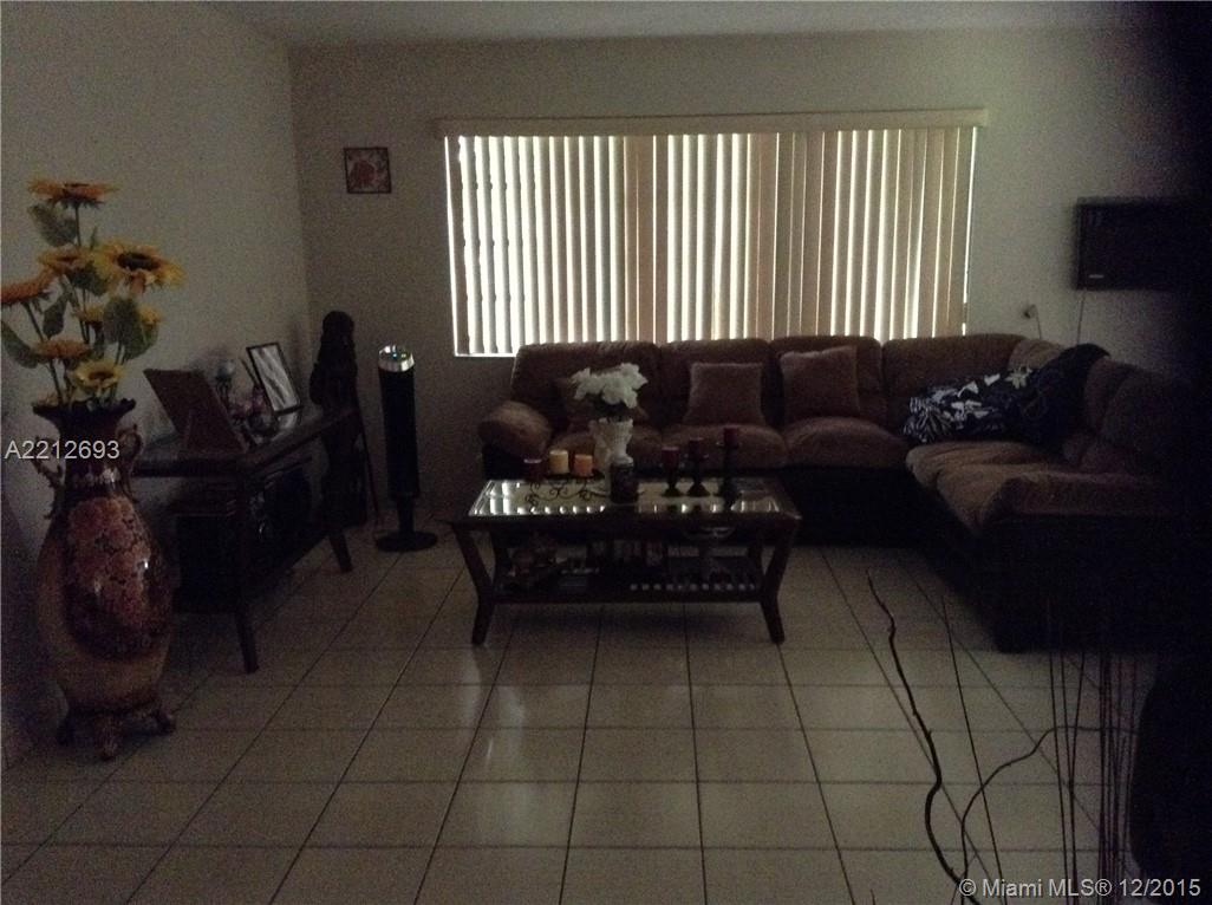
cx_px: 606
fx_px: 1154
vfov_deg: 42.8
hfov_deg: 55.4
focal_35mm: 33
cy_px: 452
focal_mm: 3.3
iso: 640
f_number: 2.4
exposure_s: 1/15
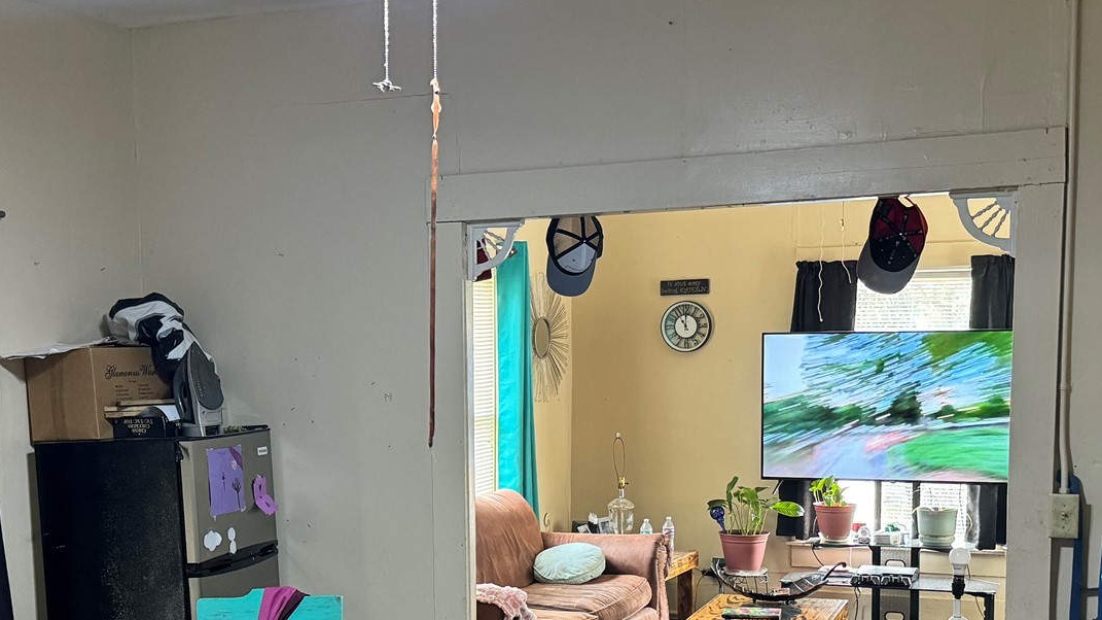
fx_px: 1461
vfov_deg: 23.7
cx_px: 529
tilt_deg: -4.5
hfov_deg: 41.3
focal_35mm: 50
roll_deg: -0.6
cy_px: 471
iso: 320
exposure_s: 1/60
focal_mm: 6.76
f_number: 1.78
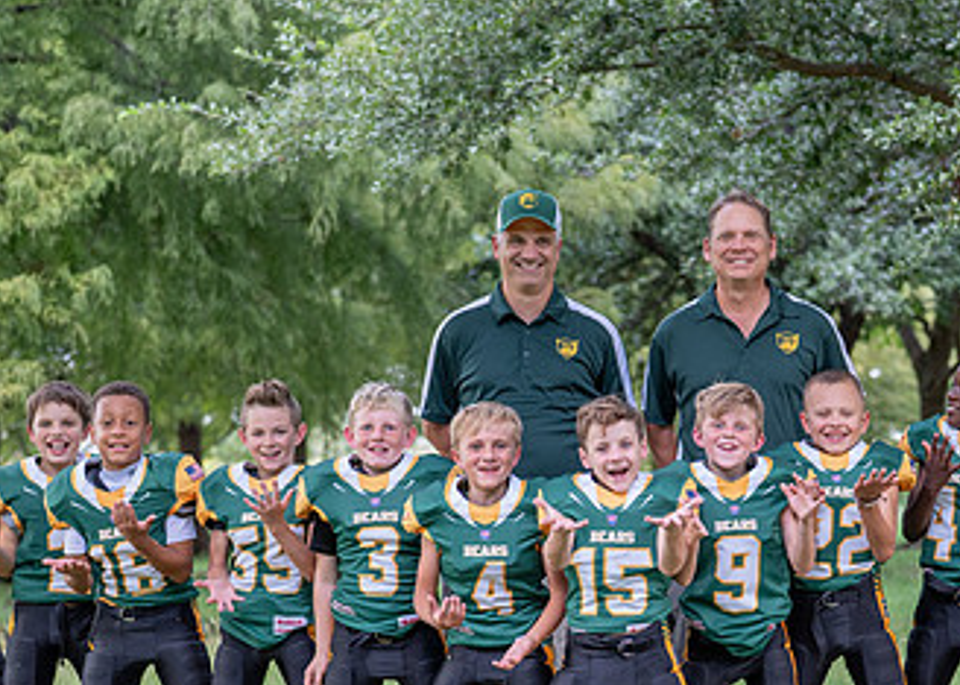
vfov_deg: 12.2
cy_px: 546
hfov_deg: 17.1
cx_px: 592
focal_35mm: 117
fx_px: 3189
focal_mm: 50
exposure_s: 1/320
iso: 320
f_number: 2.2
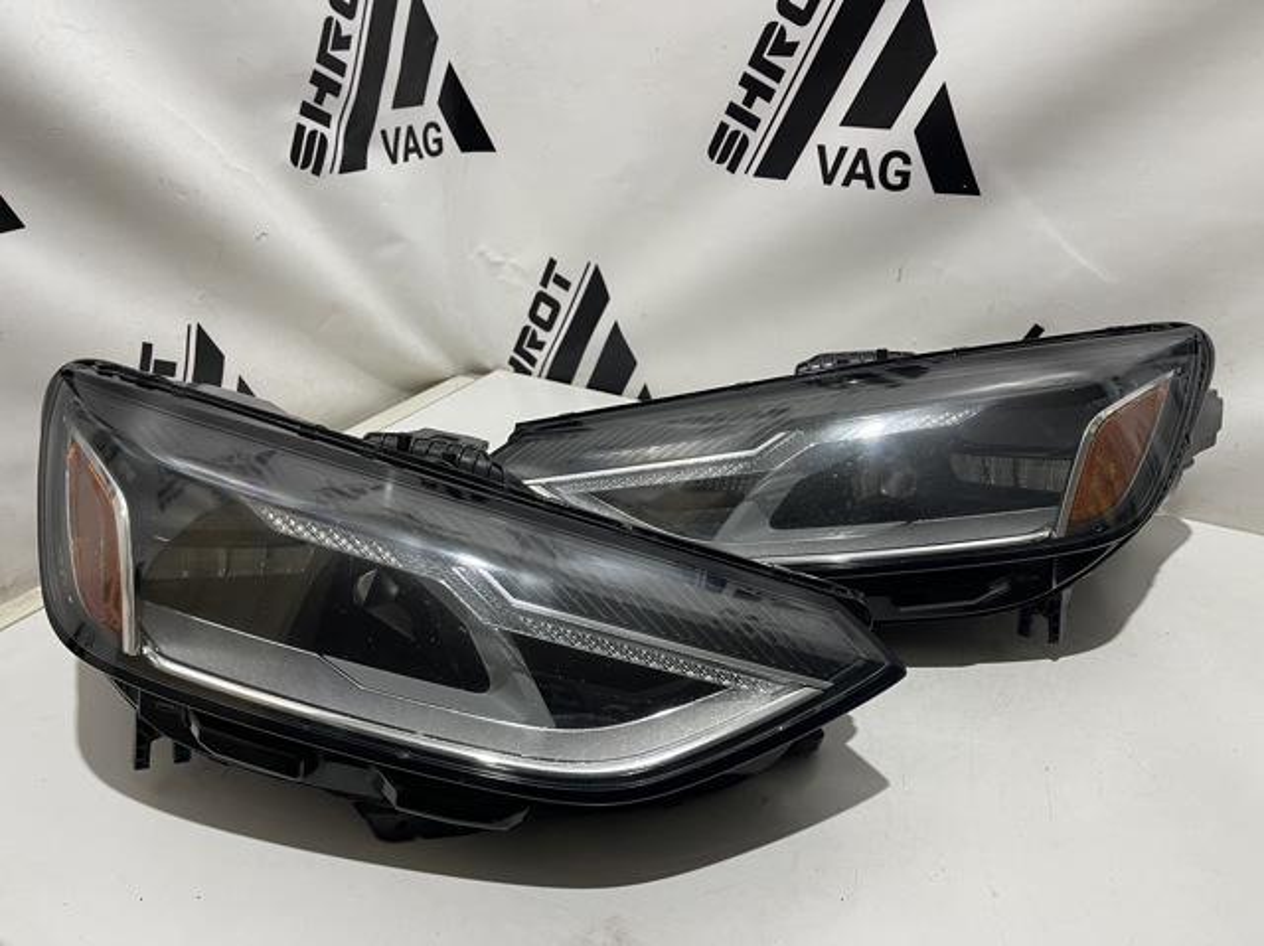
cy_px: 473
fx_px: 912
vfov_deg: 54.8
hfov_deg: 69.4
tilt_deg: -28.1
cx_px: 632
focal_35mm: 25
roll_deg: -1.4
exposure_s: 1/50
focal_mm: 5.1
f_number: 1.6
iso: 125
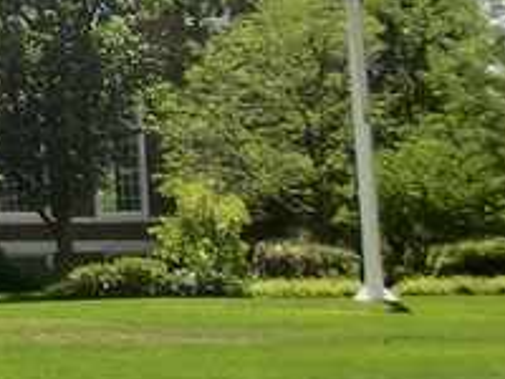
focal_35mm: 176
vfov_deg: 8.2
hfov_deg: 10.4
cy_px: -220
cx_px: -465
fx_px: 2568
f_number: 4.2
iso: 100
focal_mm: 7.87
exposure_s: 1/800
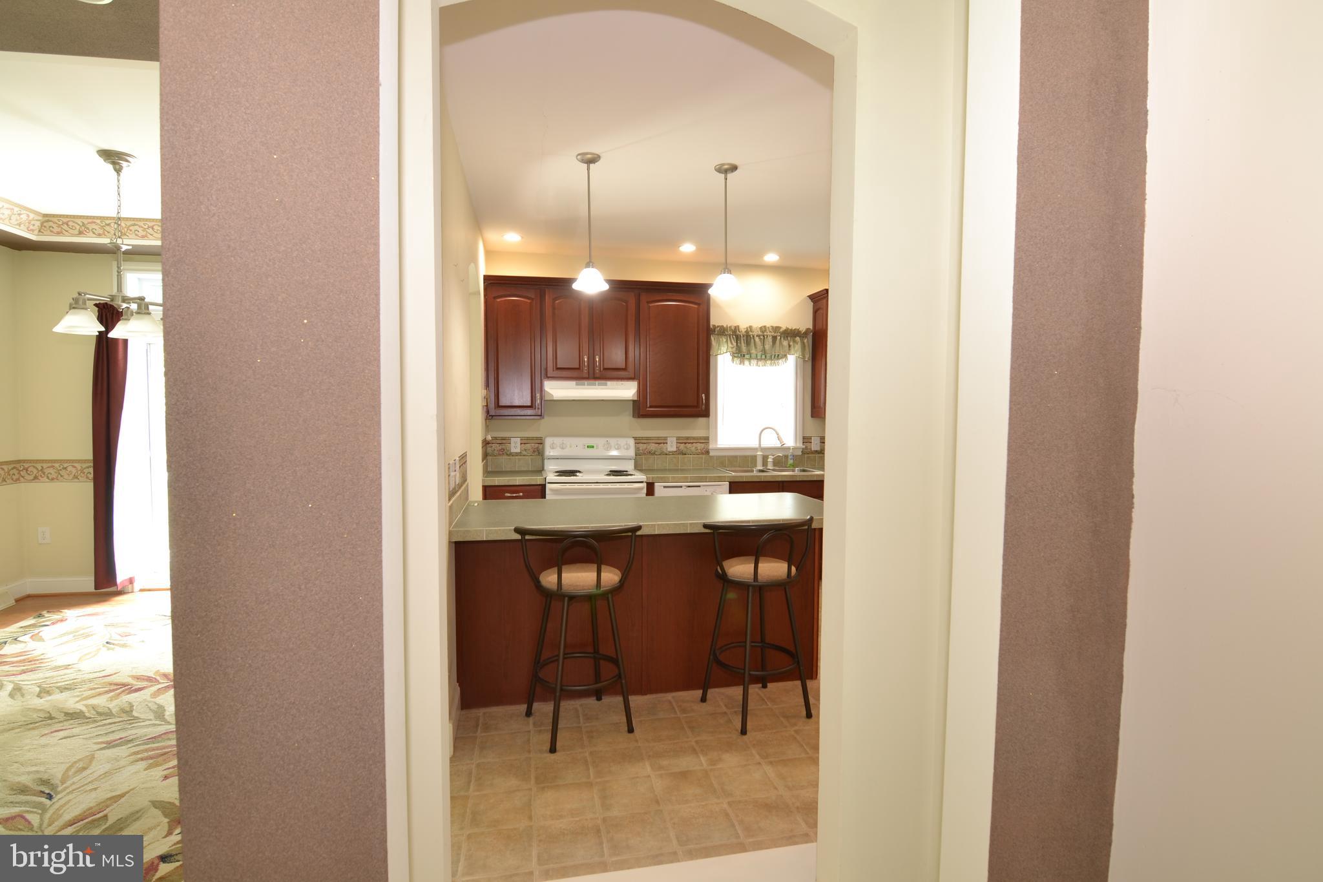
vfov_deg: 72.0
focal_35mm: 16
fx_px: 606
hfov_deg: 95.0
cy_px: 441
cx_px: 662
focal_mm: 11
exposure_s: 1/2
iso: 100
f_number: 7.1
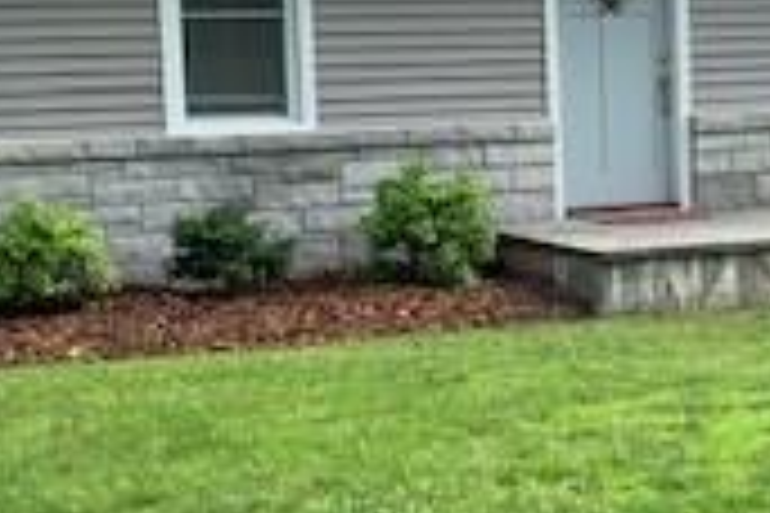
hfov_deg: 20.0
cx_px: 612
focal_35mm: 101
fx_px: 2160
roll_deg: +0.4
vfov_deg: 13.6
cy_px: 274
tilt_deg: -6.8
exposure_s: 1/635
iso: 25
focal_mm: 4.25
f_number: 1.8
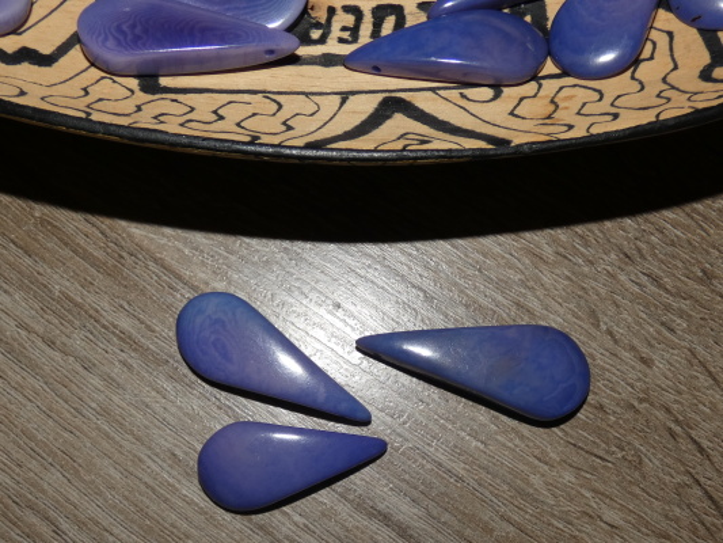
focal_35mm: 30
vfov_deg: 46.8
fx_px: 627
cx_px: 362
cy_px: 272
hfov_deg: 60.0
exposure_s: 1/60
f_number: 3.3
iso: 80
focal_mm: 5.3
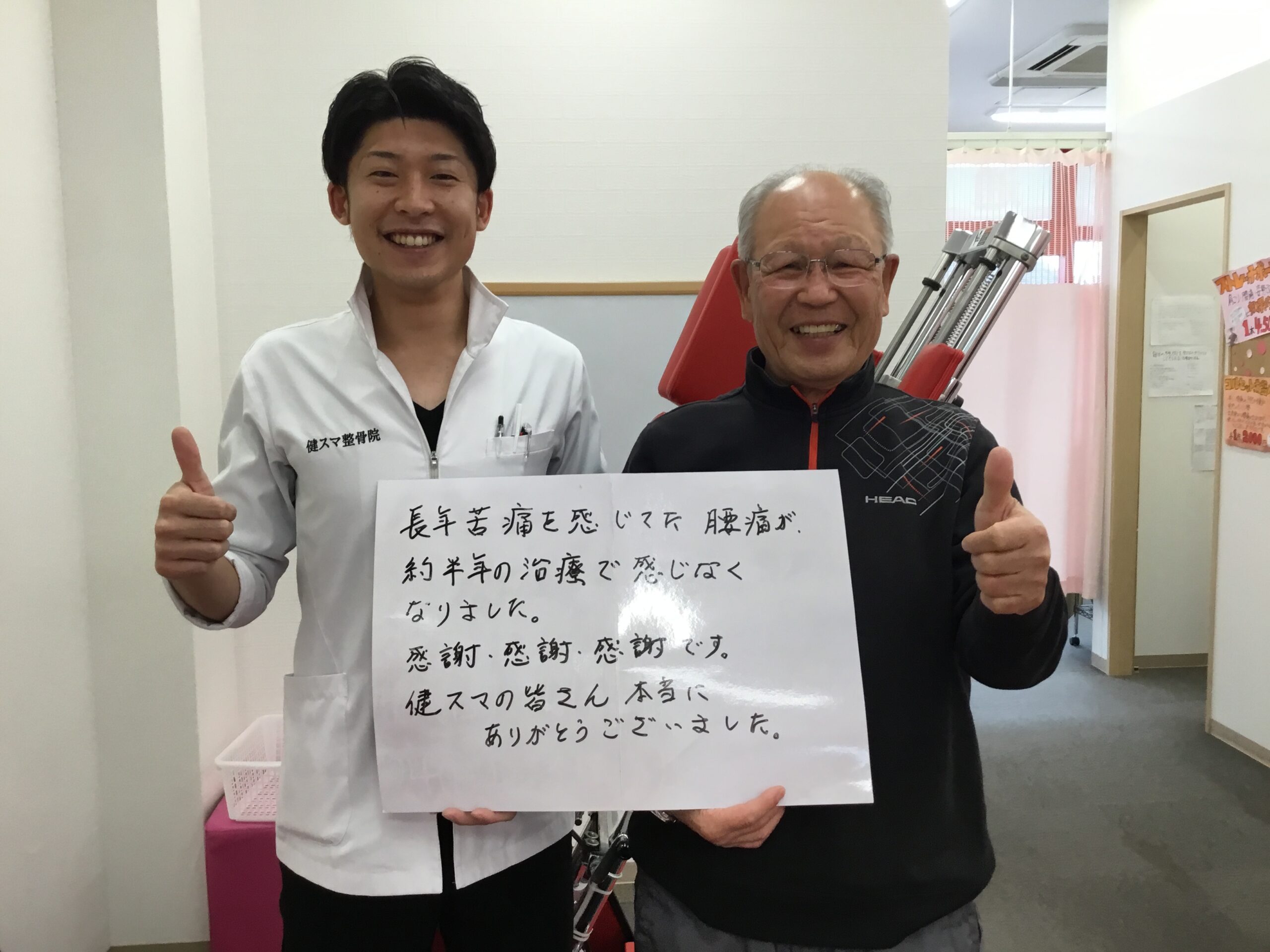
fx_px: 1137
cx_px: 635
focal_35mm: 31
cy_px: 476
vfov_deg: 45.4
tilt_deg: -5.2
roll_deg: +1.6
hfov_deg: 58.4
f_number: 2.4
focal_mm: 3.3
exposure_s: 1/30
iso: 25
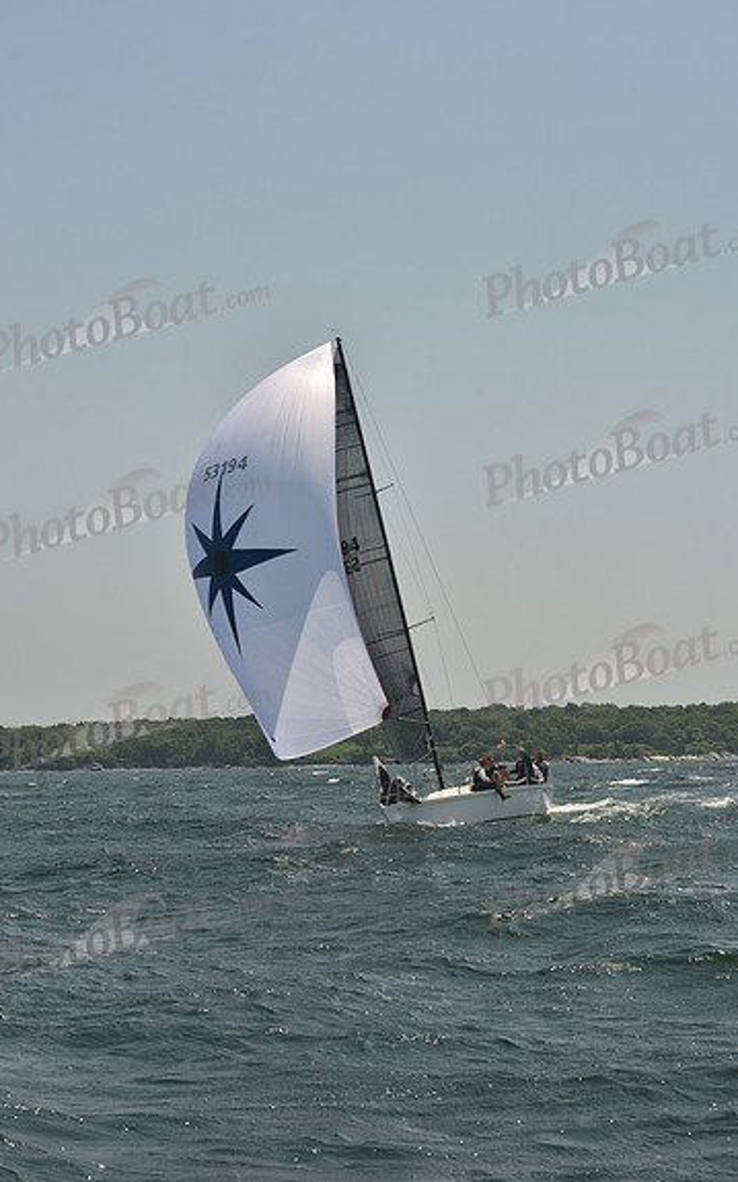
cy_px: 590
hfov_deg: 18.1
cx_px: 377
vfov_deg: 28.6
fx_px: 2319
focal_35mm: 72
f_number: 8
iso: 250
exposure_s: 1/640
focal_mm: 70
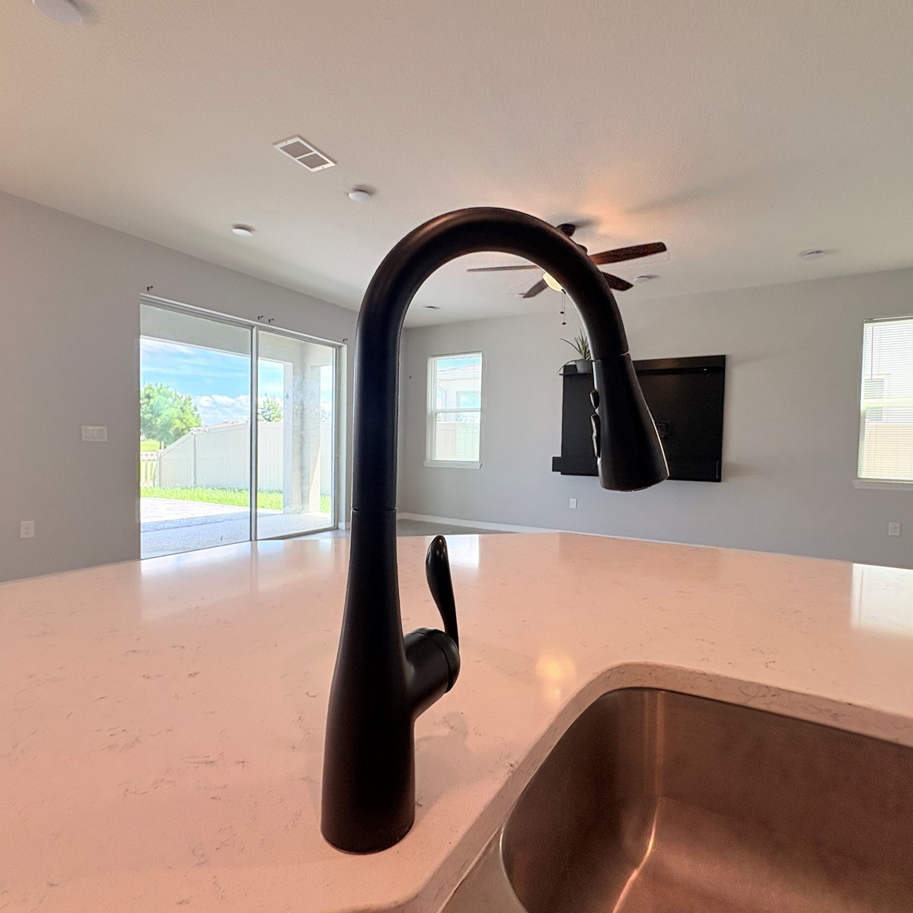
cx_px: 480
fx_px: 507
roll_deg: -1.0
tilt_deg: -2.6
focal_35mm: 17
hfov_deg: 83.9
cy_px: 462
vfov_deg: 84.0
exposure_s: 1/177
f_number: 2.2
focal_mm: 2.22
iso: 64
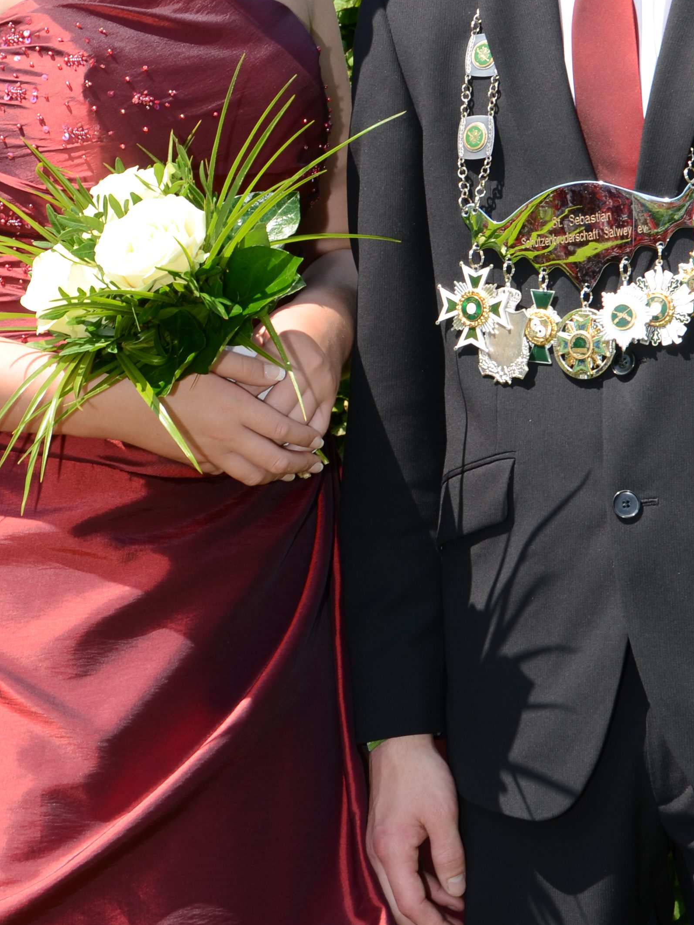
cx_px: 321
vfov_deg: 16.8
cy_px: 281
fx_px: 3131
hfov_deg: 12.6
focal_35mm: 117
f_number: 8
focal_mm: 35
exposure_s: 1/160
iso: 100
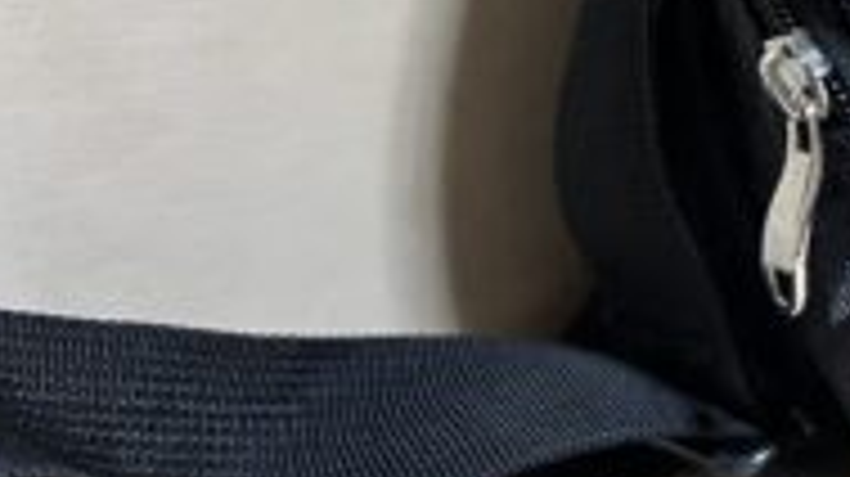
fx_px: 2027
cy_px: -171
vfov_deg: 12.9
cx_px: 1255
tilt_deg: -3.5
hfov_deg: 20.5
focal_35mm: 90
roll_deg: +1.2
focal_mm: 5.7
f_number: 1.5
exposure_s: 1/60
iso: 160
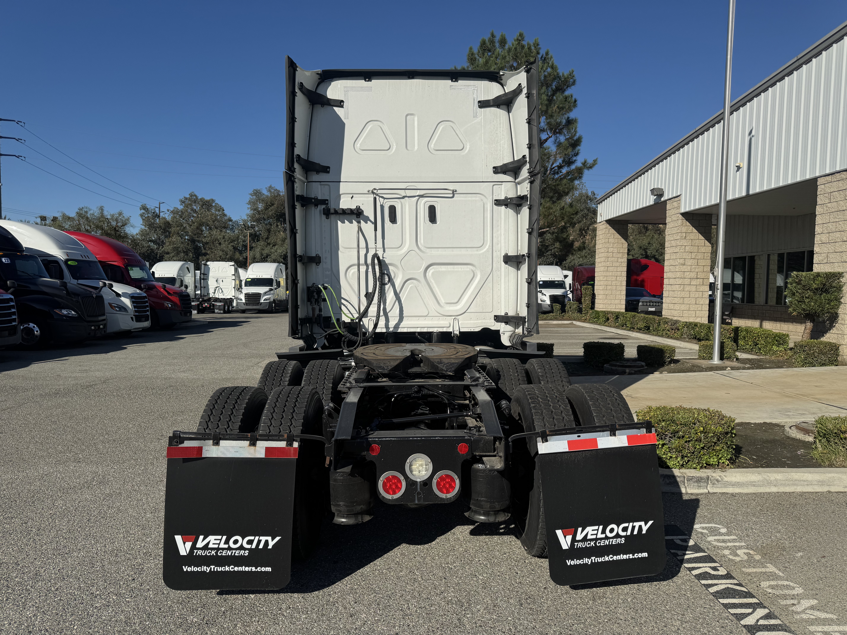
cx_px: 424
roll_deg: -0.9
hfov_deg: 71.6
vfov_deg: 56.8
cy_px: 318
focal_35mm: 24
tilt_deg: -2.8
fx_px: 587
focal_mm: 6.76
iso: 80
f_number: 1.78
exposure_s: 1/7937
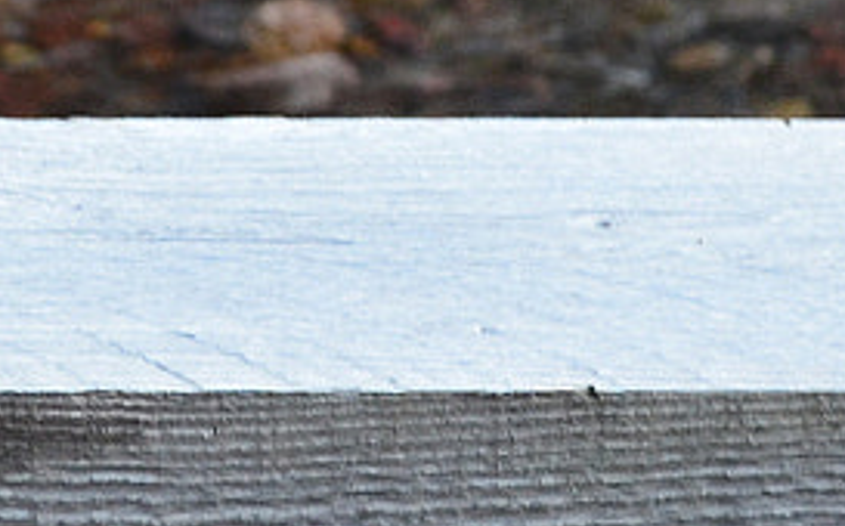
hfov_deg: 10.6
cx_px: 690
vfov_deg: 6.6
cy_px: 128
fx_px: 4532
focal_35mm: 197
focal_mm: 22
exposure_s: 1/20
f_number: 6.3
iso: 800
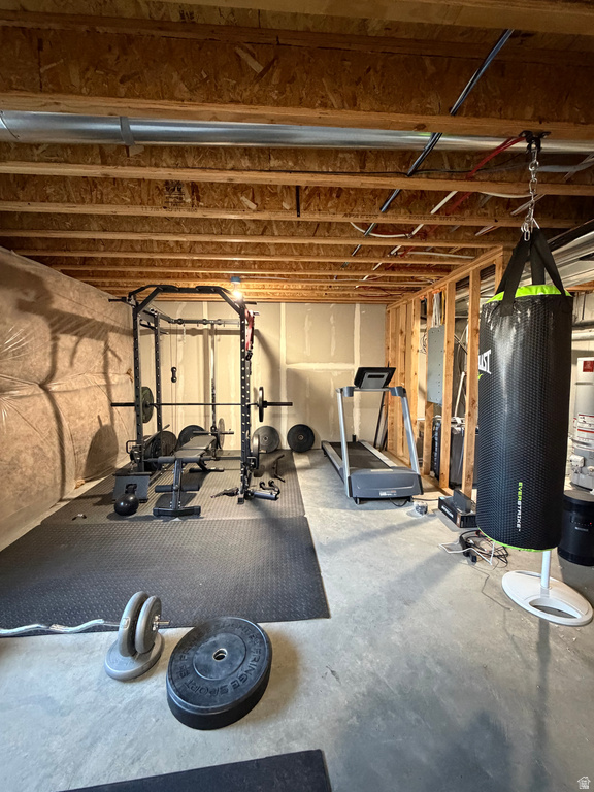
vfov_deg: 102.1
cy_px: 396
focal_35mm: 14
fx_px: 320
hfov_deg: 85.7
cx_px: 297
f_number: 2.2
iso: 1000
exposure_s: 1/40
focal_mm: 2.22
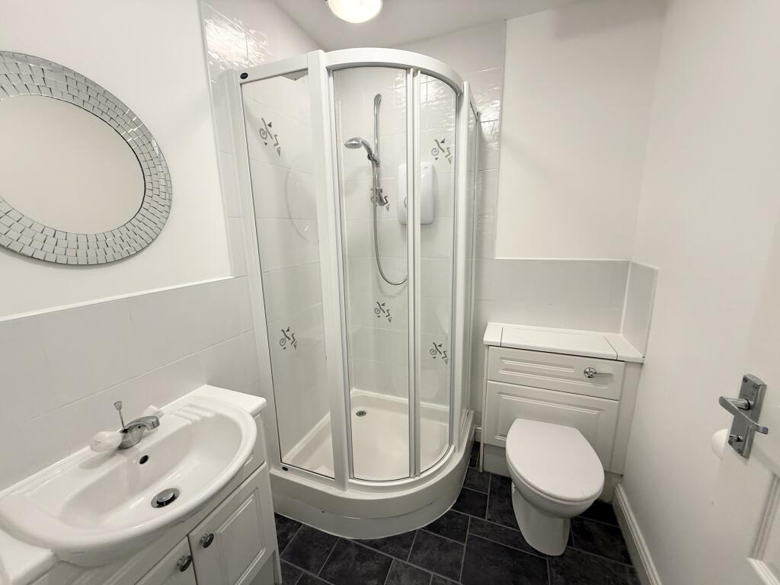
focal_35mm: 14
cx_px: 390
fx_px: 315
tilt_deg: -12.1
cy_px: 292
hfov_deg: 102.1
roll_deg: +0.8
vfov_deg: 85.7
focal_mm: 2.22
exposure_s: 1/100
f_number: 2.2
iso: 250
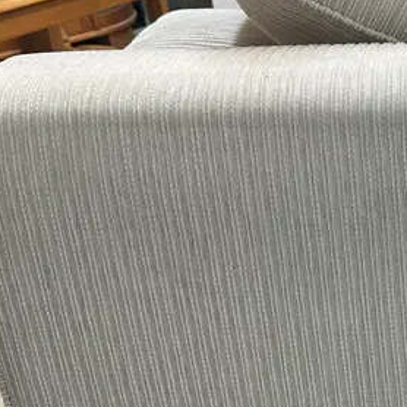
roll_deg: +2.6
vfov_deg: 21.7
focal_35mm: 78
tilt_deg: -30.6
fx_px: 1038
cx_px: 495
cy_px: 370
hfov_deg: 20.7
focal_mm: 6.86
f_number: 1.78
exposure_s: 1/50
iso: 125
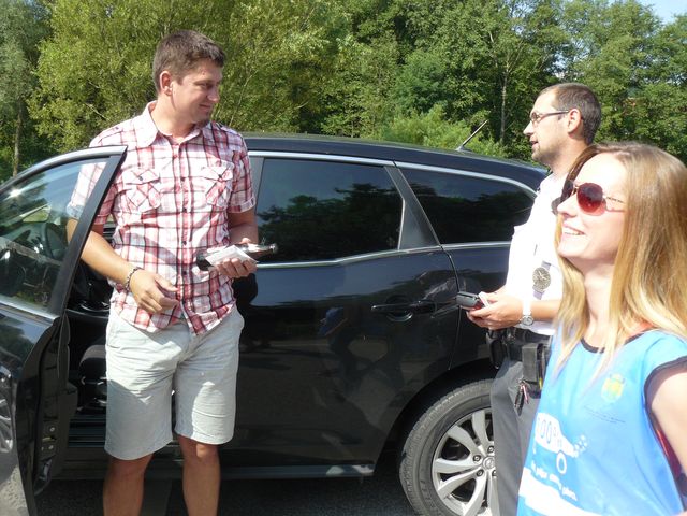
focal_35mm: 36
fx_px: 714
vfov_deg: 39.7
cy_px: 258
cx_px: 344
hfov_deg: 51.4
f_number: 5
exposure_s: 1/250
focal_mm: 6
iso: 100
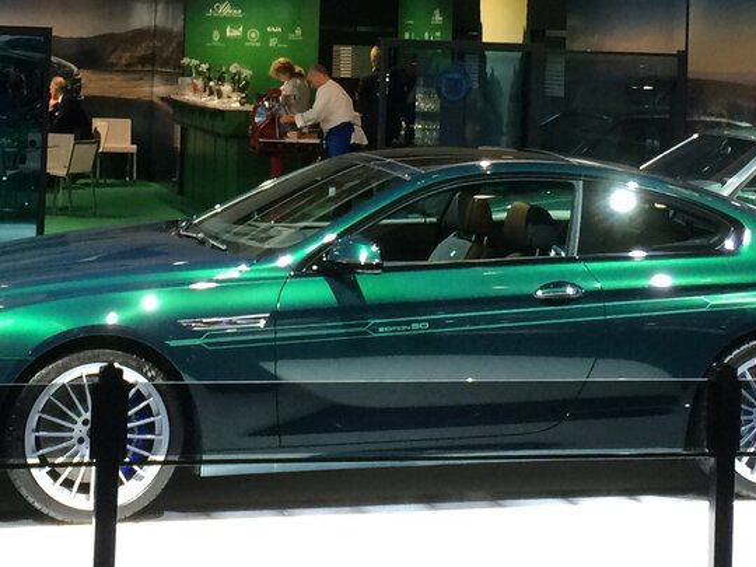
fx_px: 1878
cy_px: 11
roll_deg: -0.9
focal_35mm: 86
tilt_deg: +1.4
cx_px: 314
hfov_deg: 22.7
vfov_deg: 16.8
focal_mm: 4.15
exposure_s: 1/30
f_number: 2.2
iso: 40
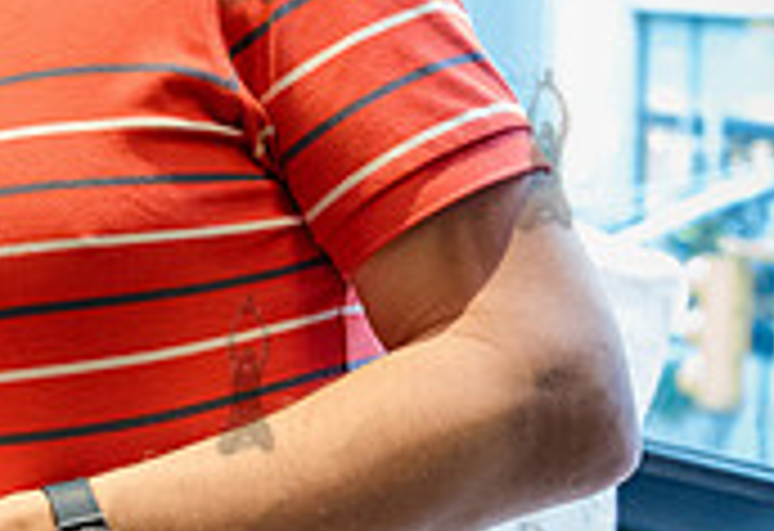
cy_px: 246
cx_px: -377
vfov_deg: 9.6
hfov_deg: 13.3
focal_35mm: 145
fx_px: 3145
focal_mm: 38
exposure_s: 1/125
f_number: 3.5
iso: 6400
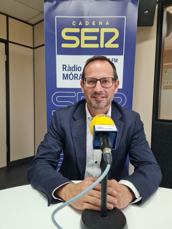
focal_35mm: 26
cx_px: 86
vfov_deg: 67.3
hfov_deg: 53.1
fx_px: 172
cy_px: 114
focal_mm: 5.4
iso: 160
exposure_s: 1/100
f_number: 1.8
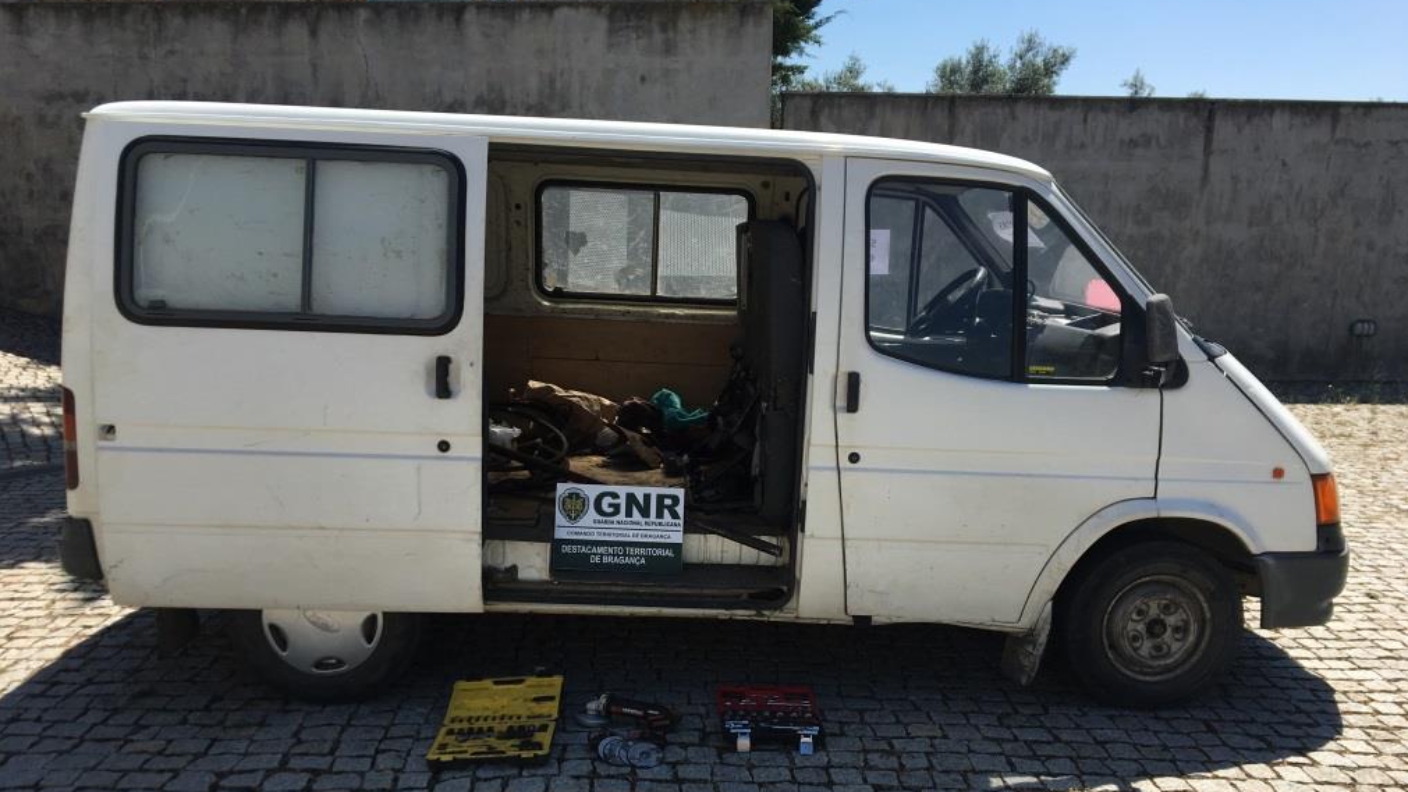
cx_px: 712
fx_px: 1195
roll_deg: -1.1
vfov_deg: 36.6
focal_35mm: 32
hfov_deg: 61.0
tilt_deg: -11.1
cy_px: 470
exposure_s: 1/1570
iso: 25
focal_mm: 4.15
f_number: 2.2
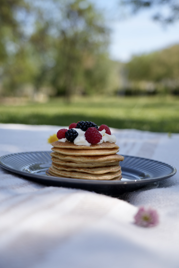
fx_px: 365
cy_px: 134
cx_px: 90
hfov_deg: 27.5
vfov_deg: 40.3
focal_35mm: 49
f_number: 4
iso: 100
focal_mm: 49
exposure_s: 1/320
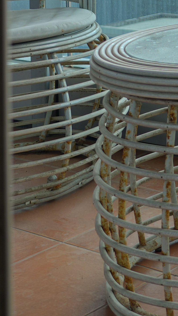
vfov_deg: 18.8
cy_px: -131
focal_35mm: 103
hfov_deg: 9.8
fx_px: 864
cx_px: 482
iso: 64
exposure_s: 1/90
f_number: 3.5
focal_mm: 20
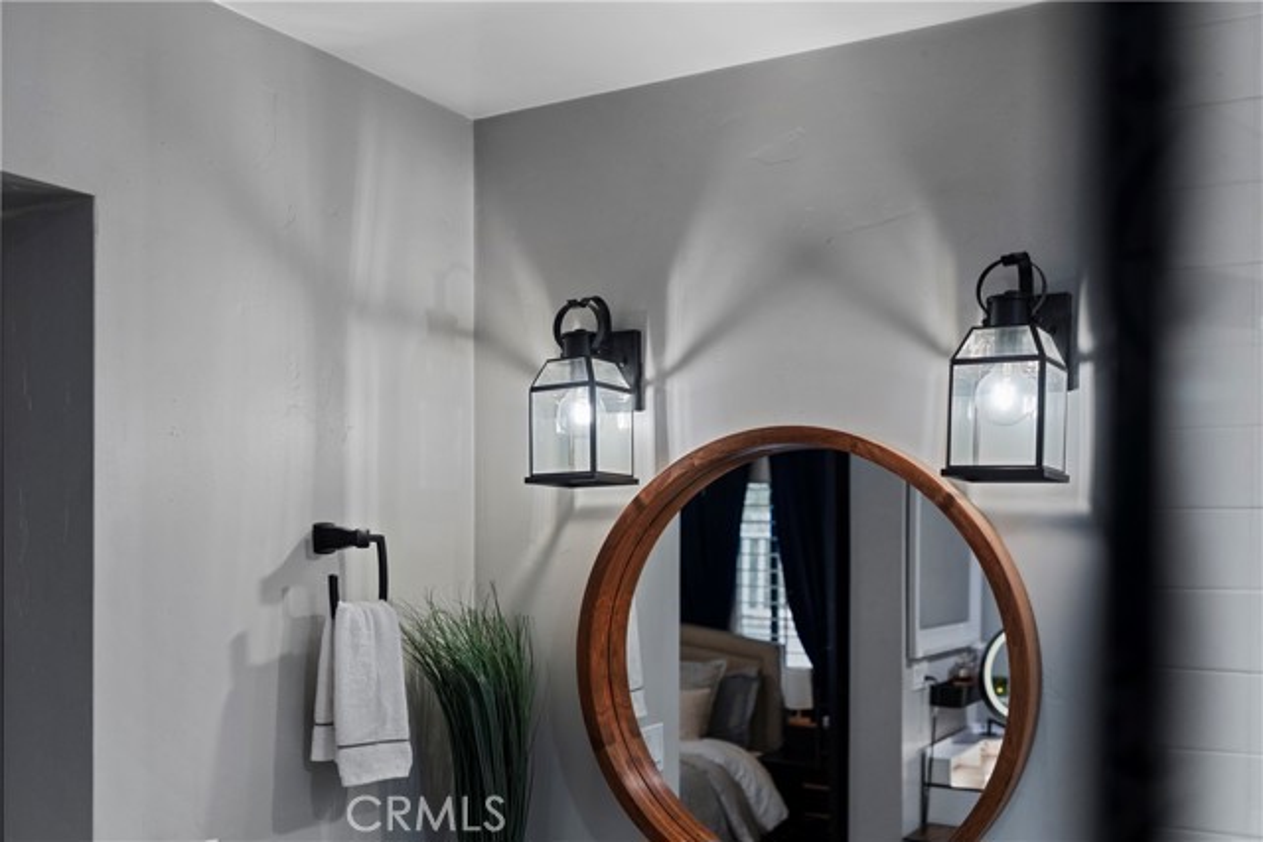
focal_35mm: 35
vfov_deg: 37.9
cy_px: 421
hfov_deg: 54.4
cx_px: 632
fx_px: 1228
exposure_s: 1/100
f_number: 2.8
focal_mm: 35
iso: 400
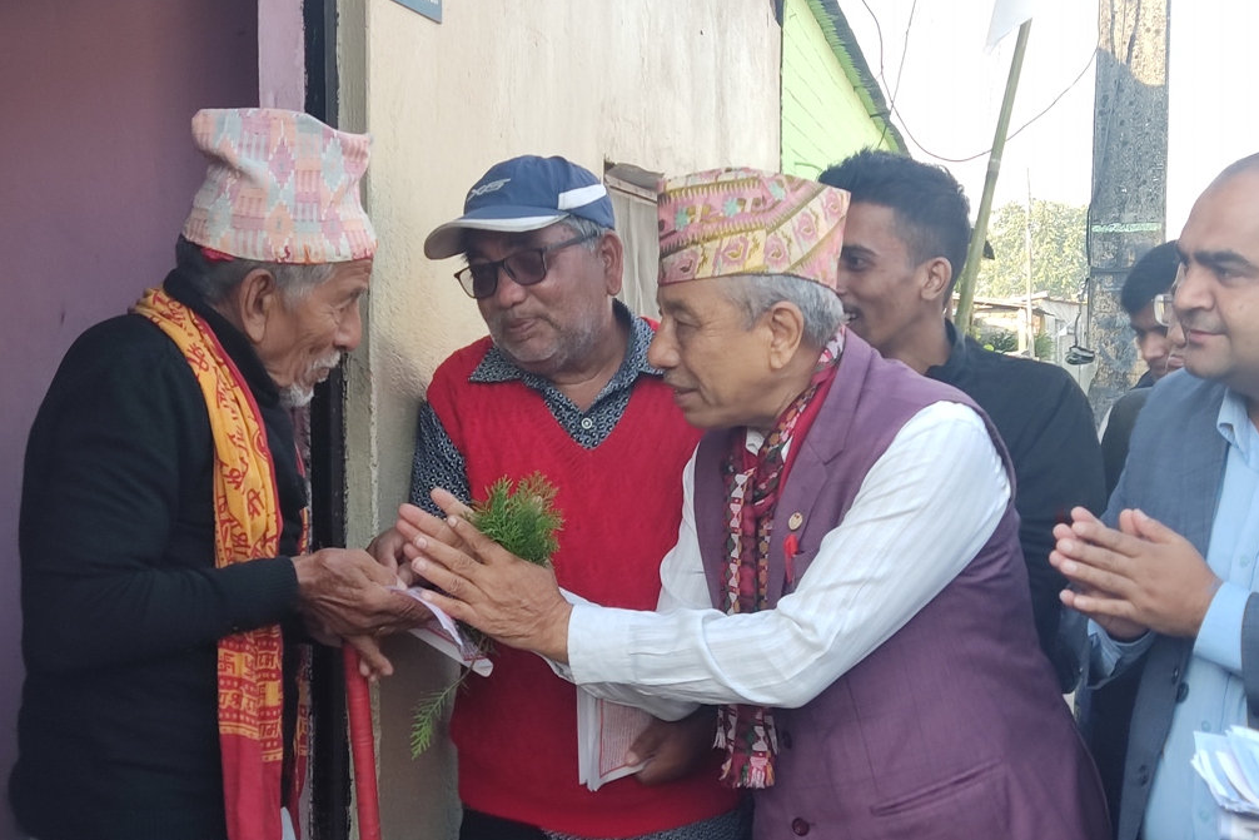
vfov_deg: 25.1
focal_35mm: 54
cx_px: 621
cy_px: 468
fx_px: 1889
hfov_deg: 36.9
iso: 57
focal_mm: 4.71
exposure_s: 1/100
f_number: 1.79
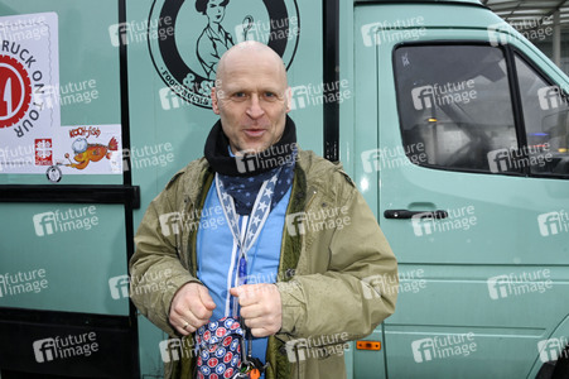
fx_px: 411
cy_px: 190
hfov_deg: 69.4
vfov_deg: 49.5
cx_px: 284
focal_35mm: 26
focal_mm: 26
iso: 1600
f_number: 8
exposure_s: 1/100
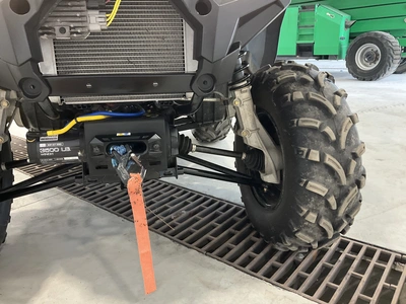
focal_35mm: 29
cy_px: 152
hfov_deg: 61.7
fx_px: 340
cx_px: 203
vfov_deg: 48.2
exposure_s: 1/60
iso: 160
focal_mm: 3
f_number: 1.8
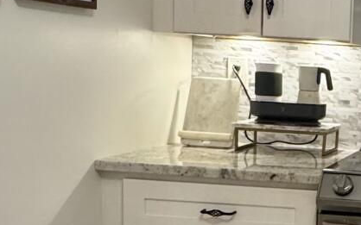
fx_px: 698
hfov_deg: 24.8
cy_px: 153
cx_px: 479
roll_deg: -3.4
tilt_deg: -7.0
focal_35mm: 71
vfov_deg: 18.3
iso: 320
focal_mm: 2.22
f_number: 2.2
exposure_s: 1/60
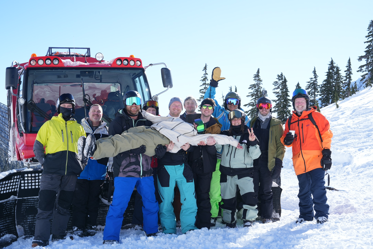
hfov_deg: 39.6
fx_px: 518
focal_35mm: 50
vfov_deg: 27.0
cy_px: 124
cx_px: 186
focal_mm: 50
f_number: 11
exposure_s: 1/100
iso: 125
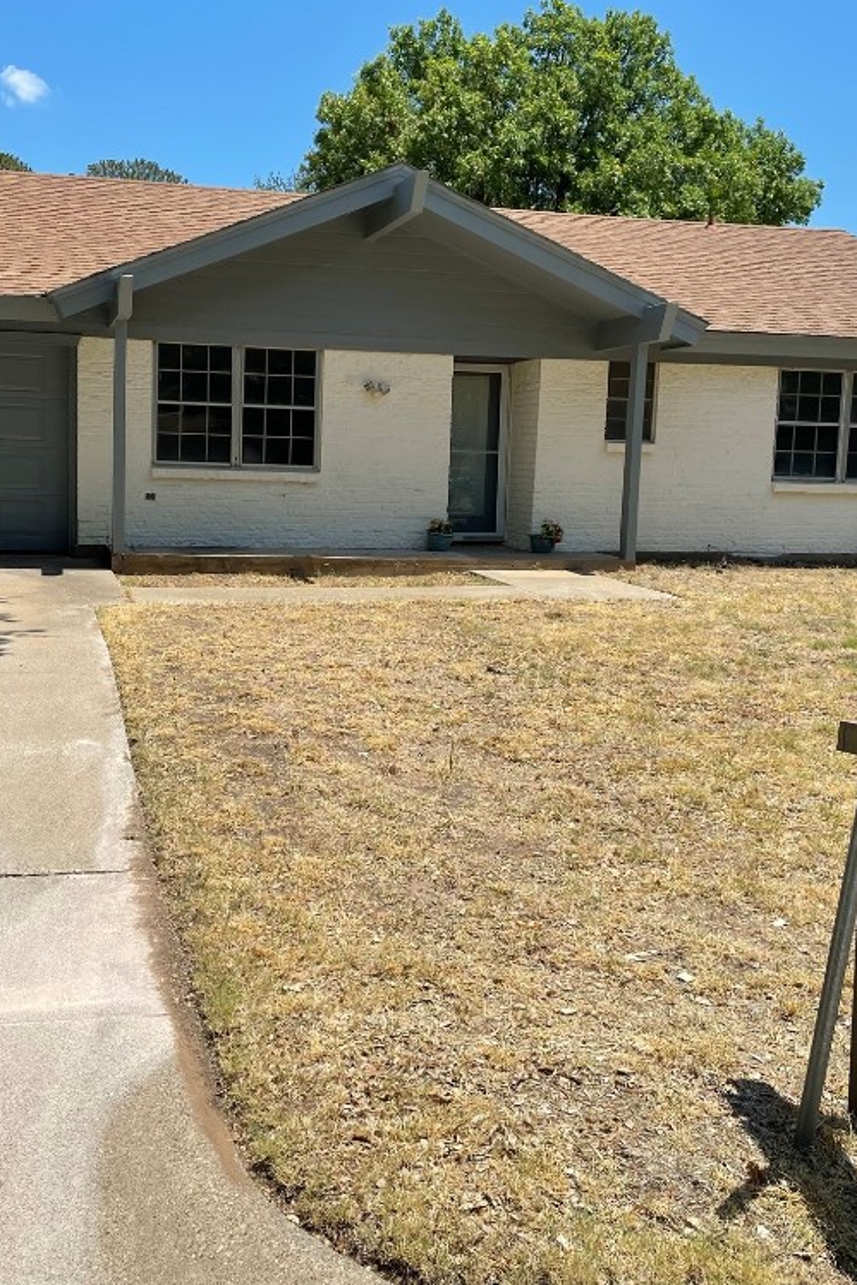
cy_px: 627
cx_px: 313
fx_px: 1320
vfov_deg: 51.9
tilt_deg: -5.5
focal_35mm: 37
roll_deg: -1.1
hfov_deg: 35.7
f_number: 1.6
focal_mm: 4.2
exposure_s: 1/4651
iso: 32
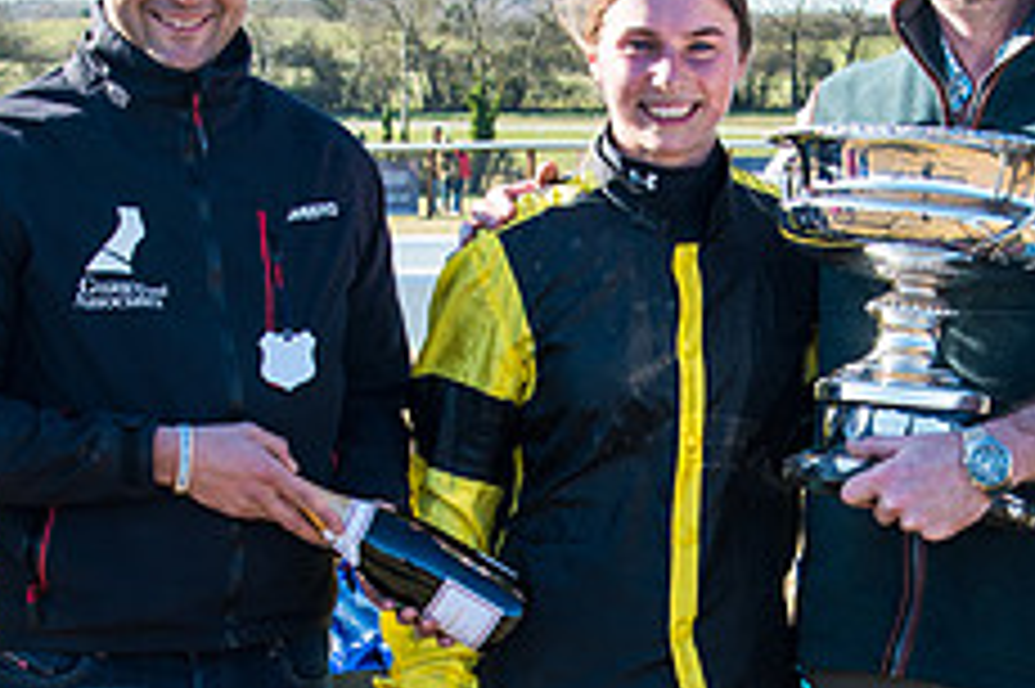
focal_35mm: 106
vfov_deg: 12.7
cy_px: 678
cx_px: 573
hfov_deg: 19.3
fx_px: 3045
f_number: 5
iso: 125
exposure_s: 1/200
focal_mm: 34
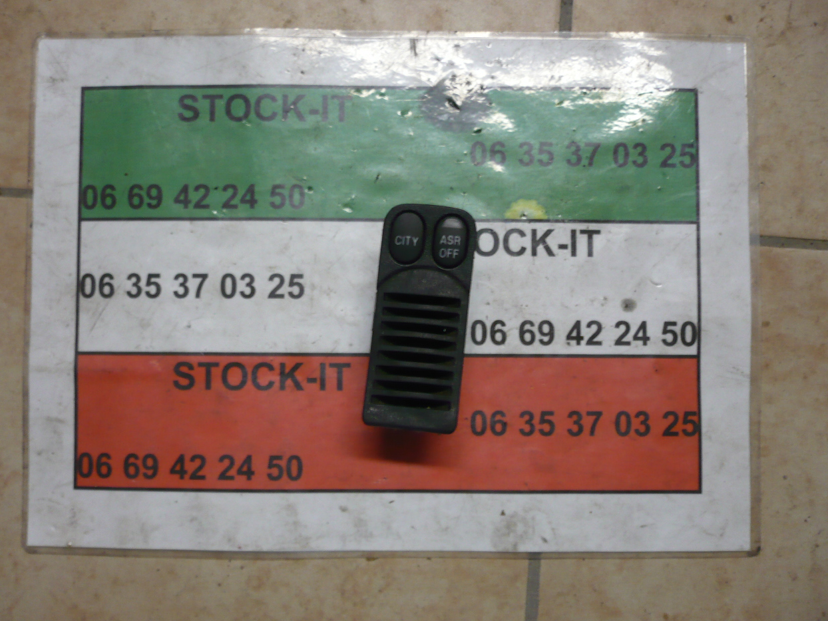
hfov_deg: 51.4
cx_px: 407
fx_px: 861
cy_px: 312
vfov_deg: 39.7
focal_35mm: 36
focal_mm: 5.8
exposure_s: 1/20
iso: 200
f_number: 2.8
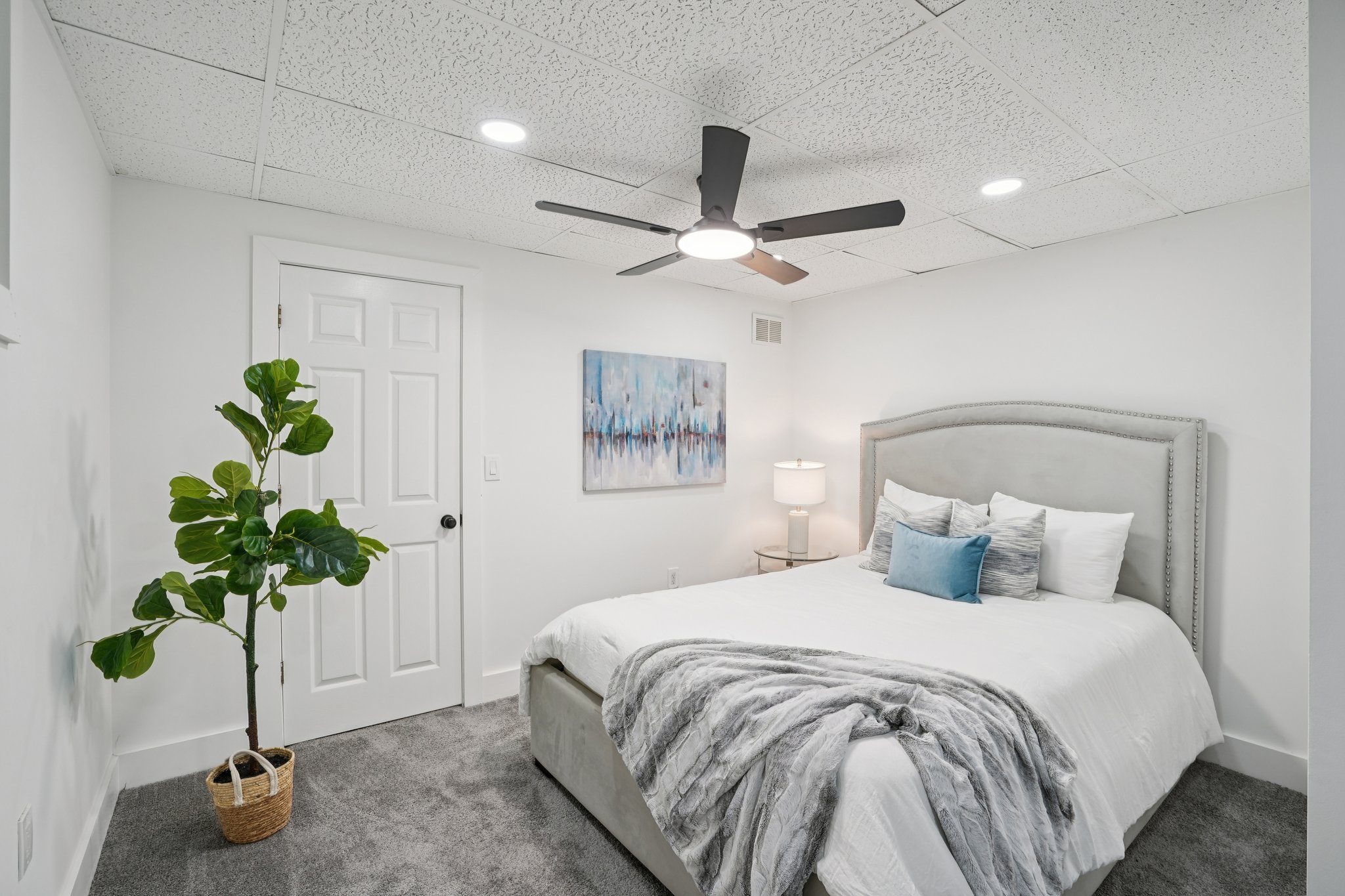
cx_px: 672
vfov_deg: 73.7
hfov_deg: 96.7
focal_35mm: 16
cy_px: 448
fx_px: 598
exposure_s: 1/15
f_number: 8
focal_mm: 16
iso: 400
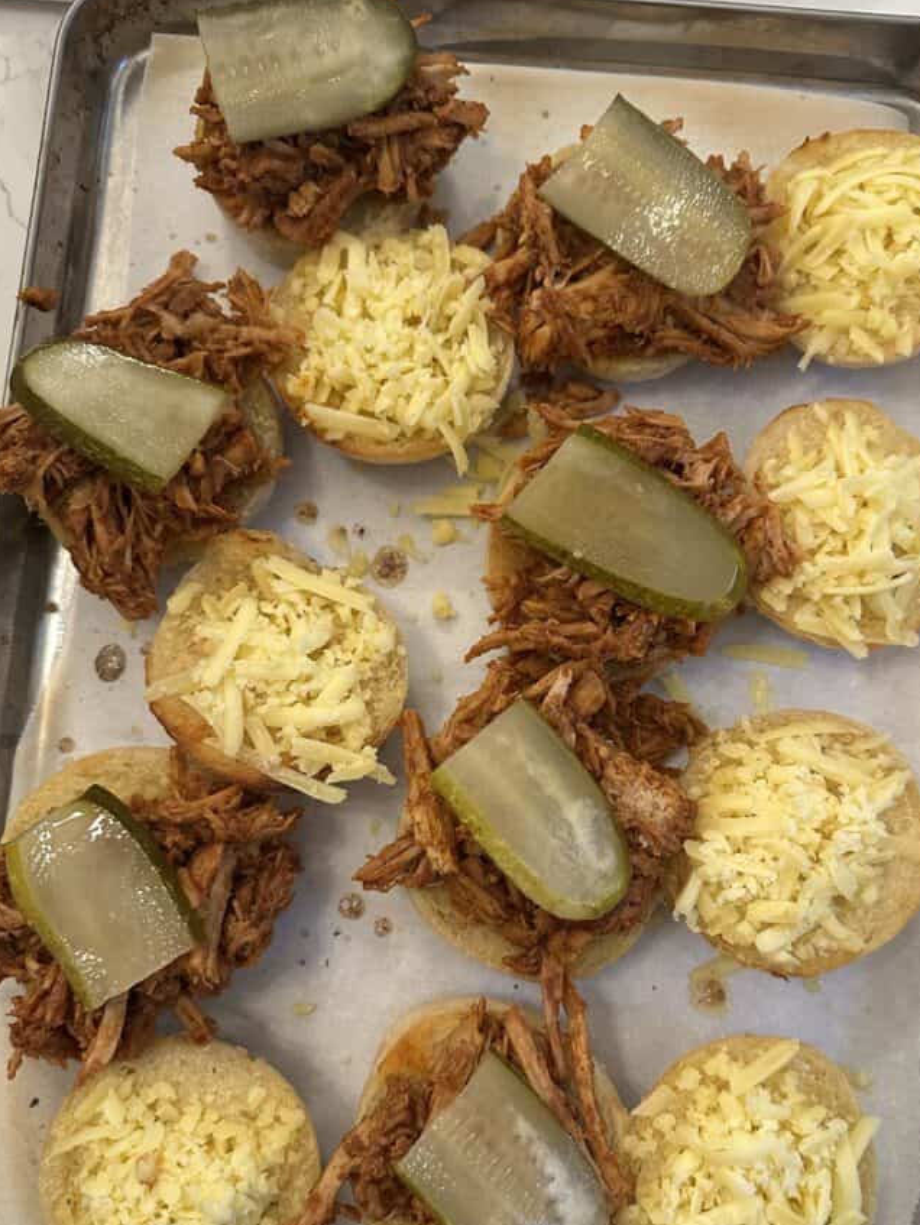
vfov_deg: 61.6
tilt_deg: -82.0
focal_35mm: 29
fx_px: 1027
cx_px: 502
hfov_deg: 48.2
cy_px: 657
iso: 400
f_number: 1.78
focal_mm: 6.86
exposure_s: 1/60
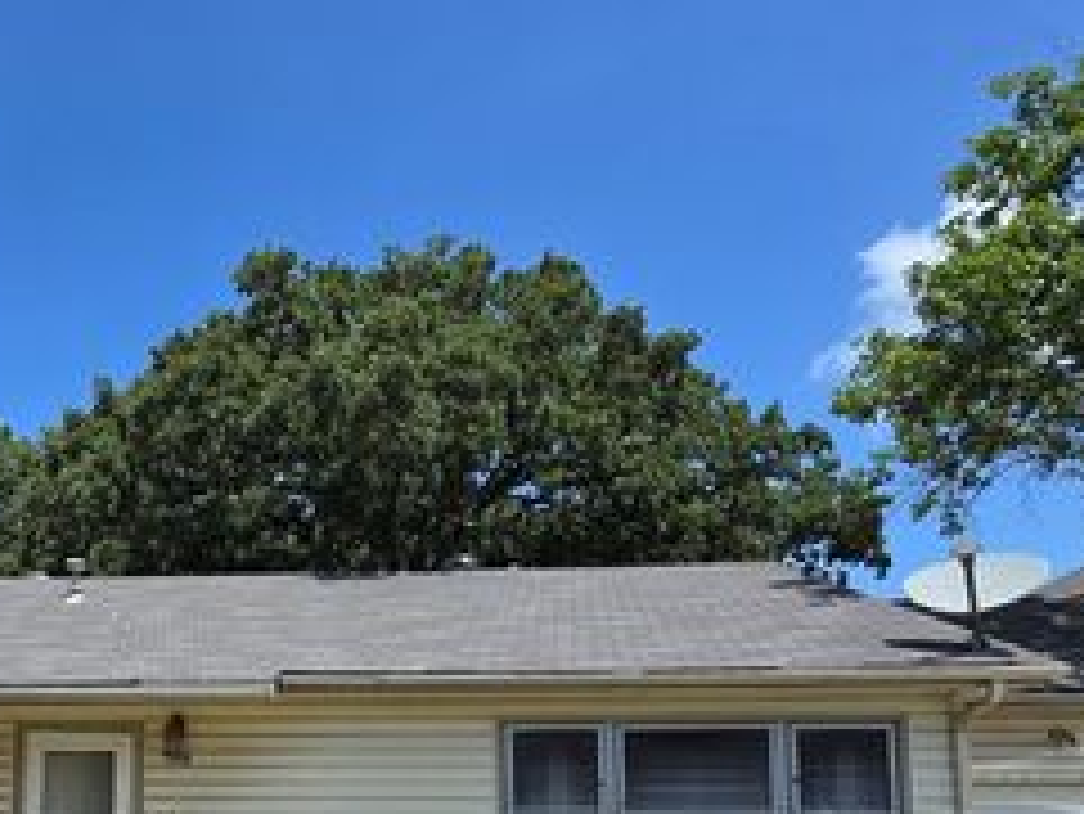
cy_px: 735
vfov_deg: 46.3
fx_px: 846
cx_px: 261
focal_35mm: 27
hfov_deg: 61.4
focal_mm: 2.2
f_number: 2.2
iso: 50
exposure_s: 1/2423
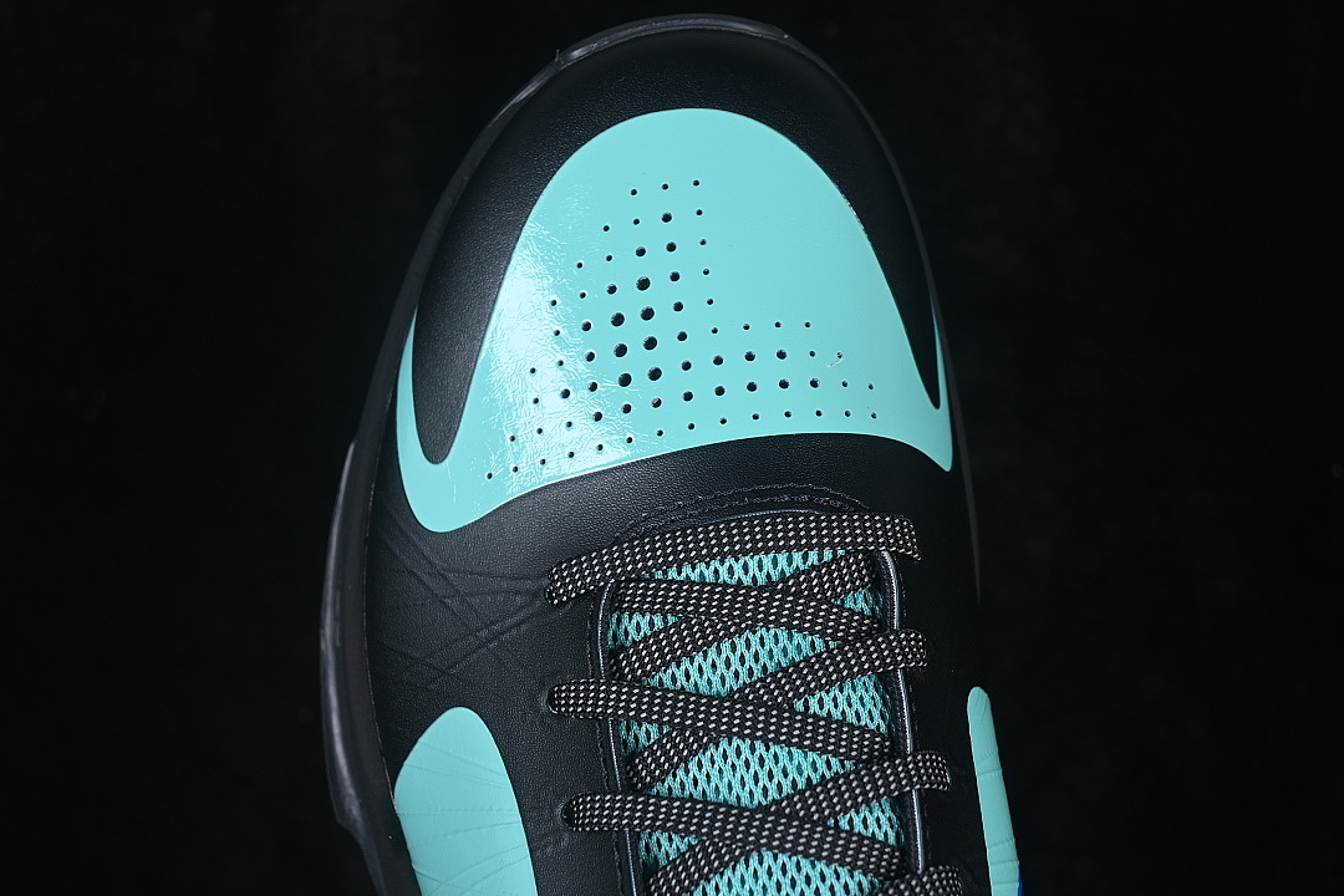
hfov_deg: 27.0
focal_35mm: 75
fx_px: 2800
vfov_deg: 18.2
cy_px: 448
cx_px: 672
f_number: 7.1
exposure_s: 1/60
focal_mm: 50
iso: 160
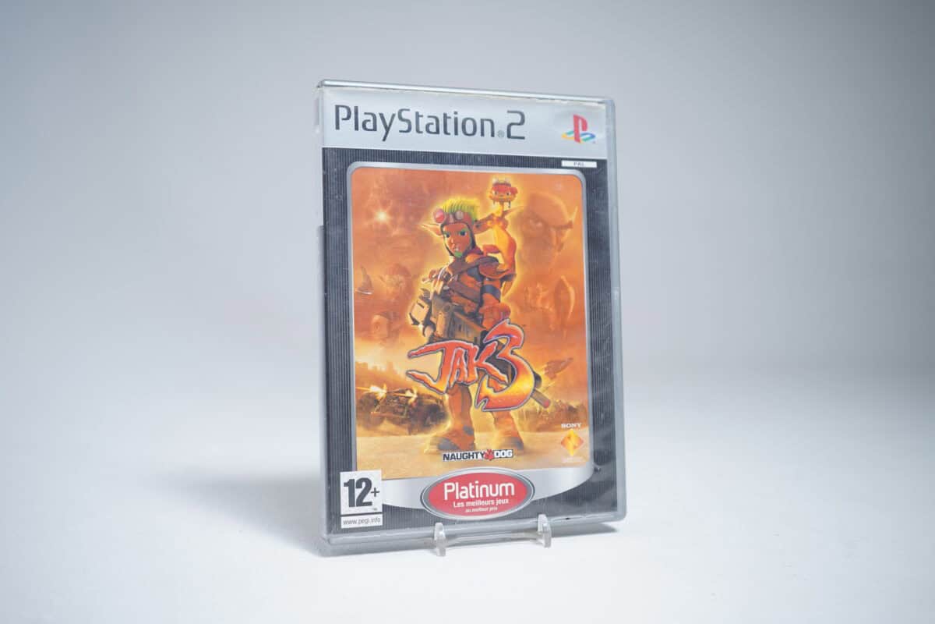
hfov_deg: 53.1
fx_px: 935
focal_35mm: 36
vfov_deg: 36.9
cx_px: 468
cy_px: 312
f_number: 4
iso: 500
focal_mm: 36
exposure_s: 1/40
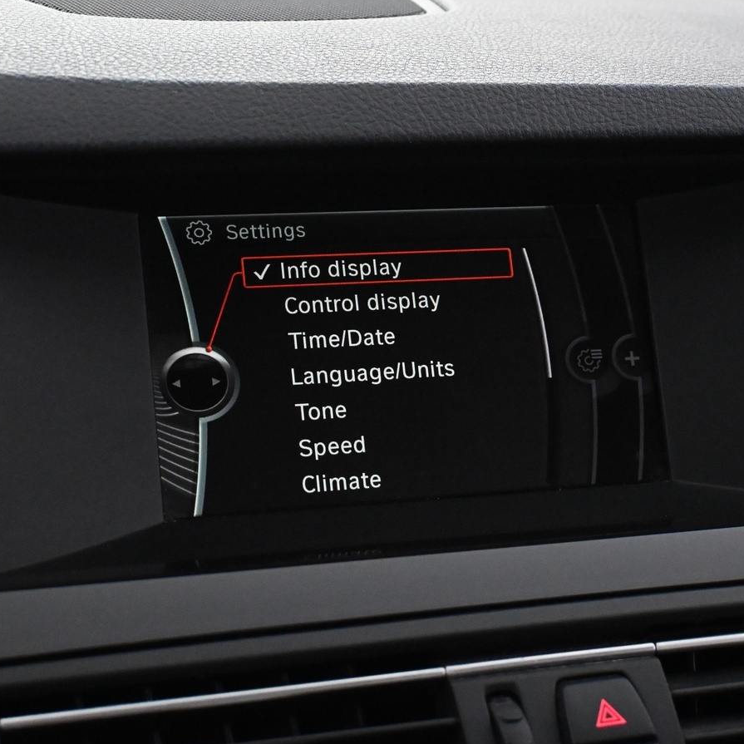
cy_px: 306
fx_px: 1964
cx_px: 409
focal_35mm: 81
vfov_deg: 21.4
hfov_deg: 21.4
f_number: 5.3
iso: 5600
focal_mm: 35
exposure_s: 1/60
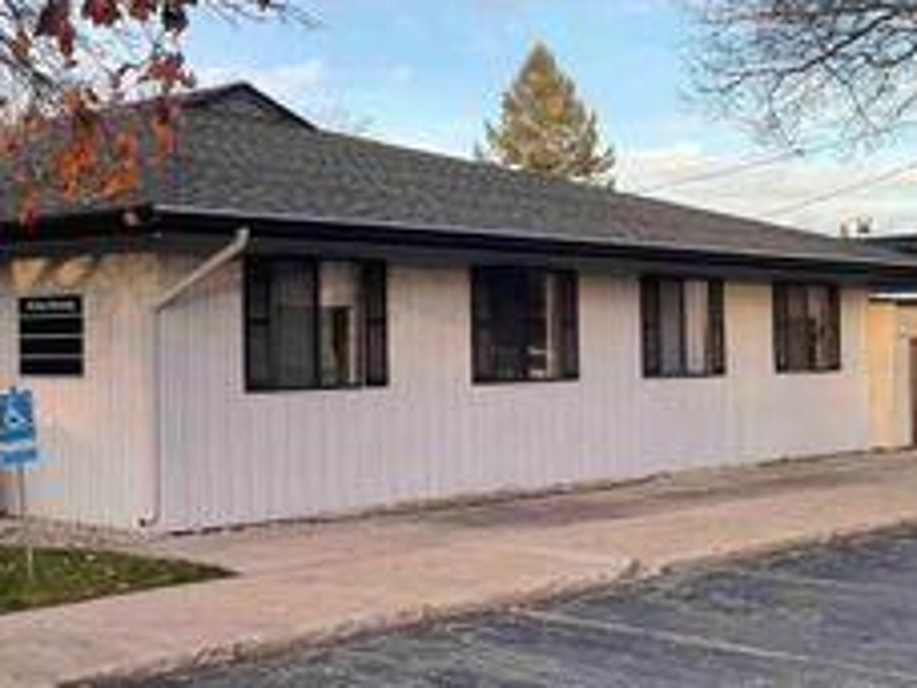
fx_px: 1510
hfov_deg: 32.2
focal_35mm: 57
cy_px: 296
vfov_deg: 25.6
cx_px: 105
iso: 32
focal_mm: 5.1
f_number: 1.6
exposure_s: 1/509
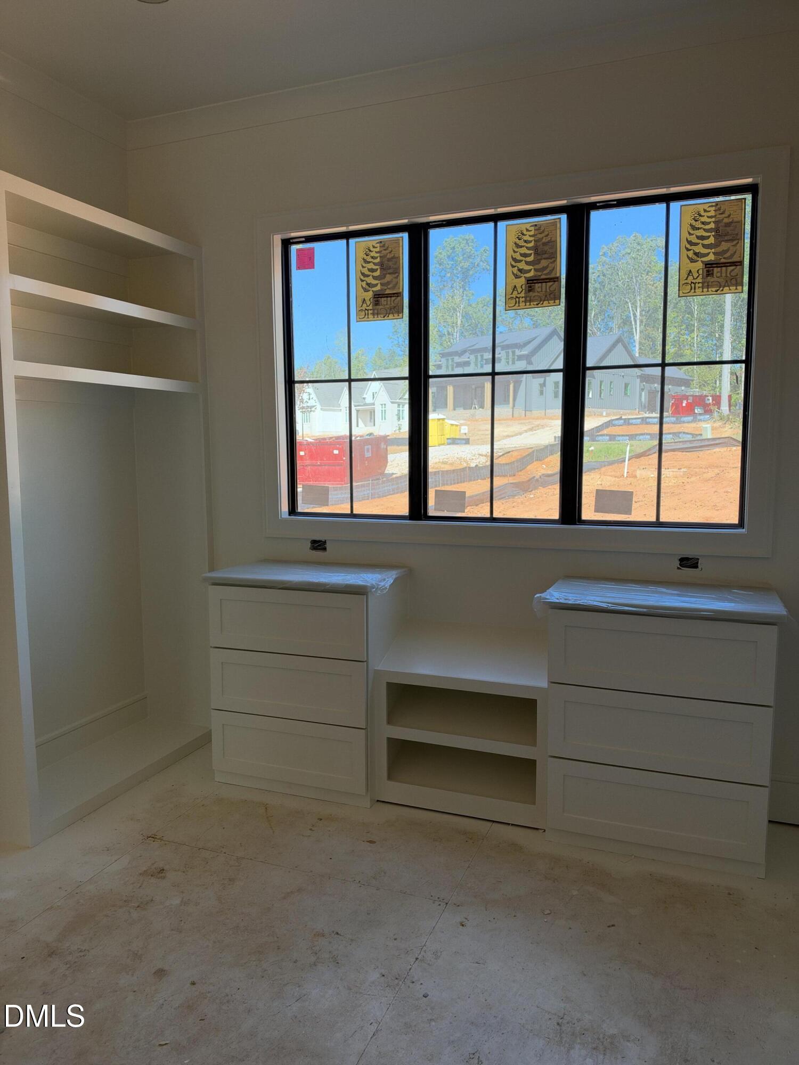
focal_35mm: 24
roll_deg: +0.2
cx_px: 400
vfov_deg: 71.6
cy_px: 532
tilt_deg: -5.3
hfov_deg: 56.8
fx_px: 739
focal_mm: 6.93
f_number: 1.8
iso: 80
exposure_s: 1/413
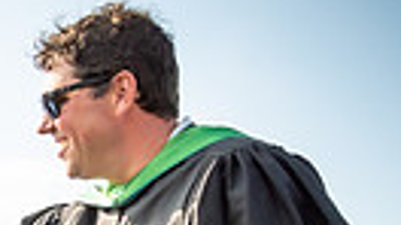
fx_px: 1456
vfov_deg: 8.0
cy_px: 593
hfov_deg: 13.4
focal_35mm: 137
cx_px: -415
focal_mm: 17
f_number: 7.1
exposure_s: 1/500
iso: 200
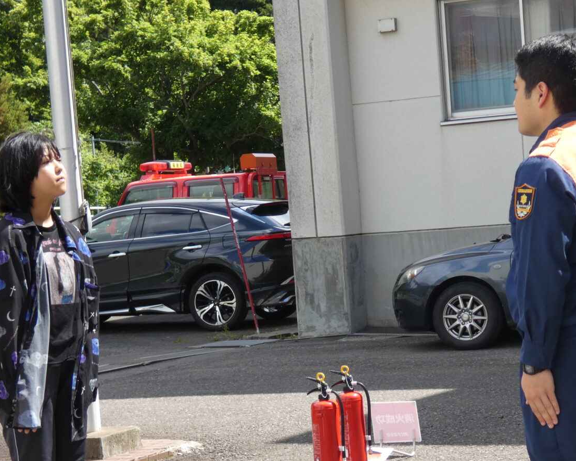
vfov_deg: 15.4
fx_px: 1705
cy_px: 317
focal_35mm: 100
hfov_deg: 19.1
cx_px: 375
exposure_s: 1/250
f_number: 4.2
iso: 80
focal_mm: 11.3
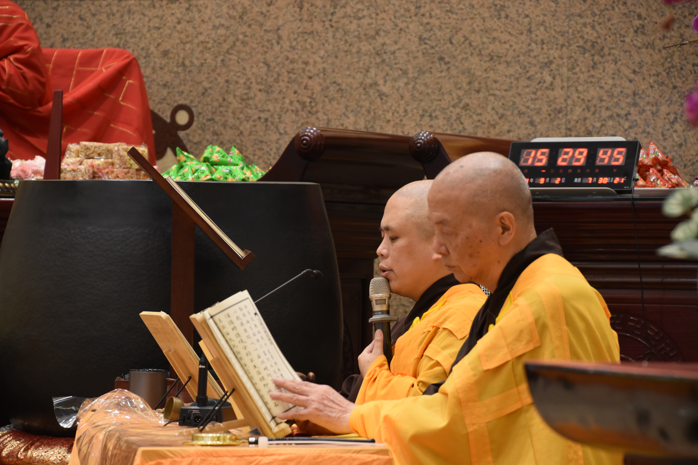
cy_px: 232
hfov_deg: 11.8
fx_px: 3373
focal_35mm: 174
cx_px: 349
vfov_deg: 7.9
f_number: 5.6
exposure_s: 1/50
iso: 1600
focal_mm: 116
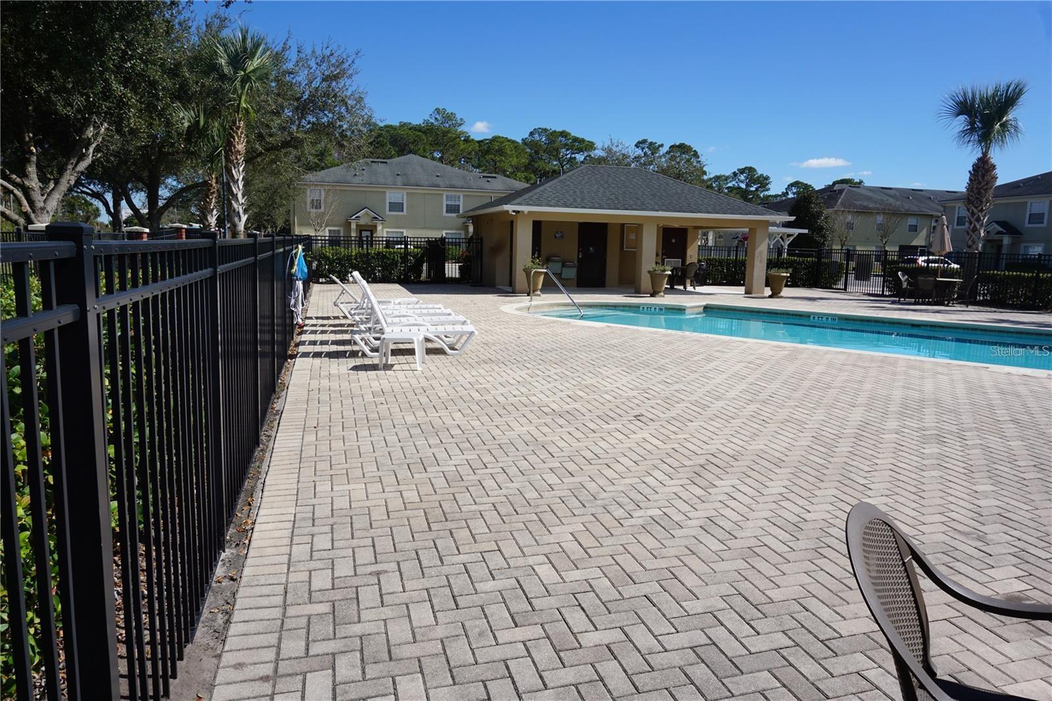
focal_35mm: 24
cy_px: 350
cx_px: 526
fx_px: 701
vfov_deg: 53.1
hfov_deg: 73.8
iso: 100
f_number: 11
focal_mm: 16
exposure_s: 1/200
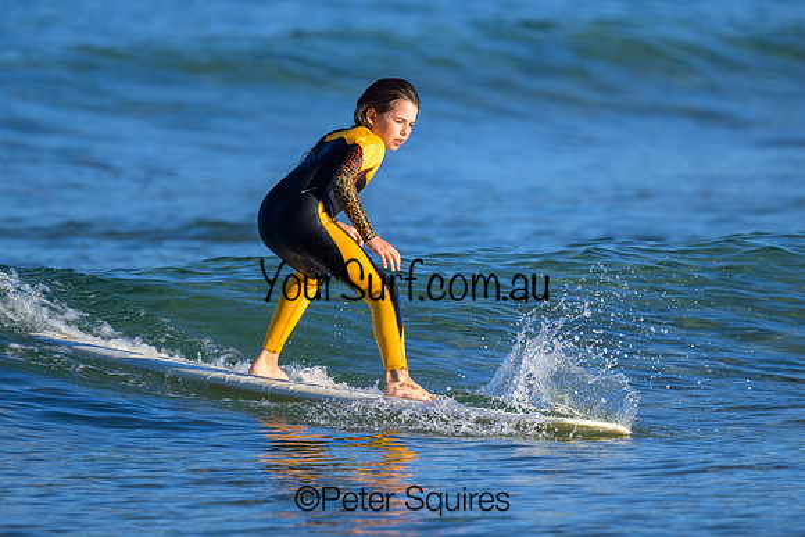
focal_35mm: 960
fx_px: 21462
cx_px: 380
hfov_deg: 2.1
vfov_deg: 1.4
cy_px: 215
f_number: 6.3
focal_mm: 800
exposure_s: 1/1000
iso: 250
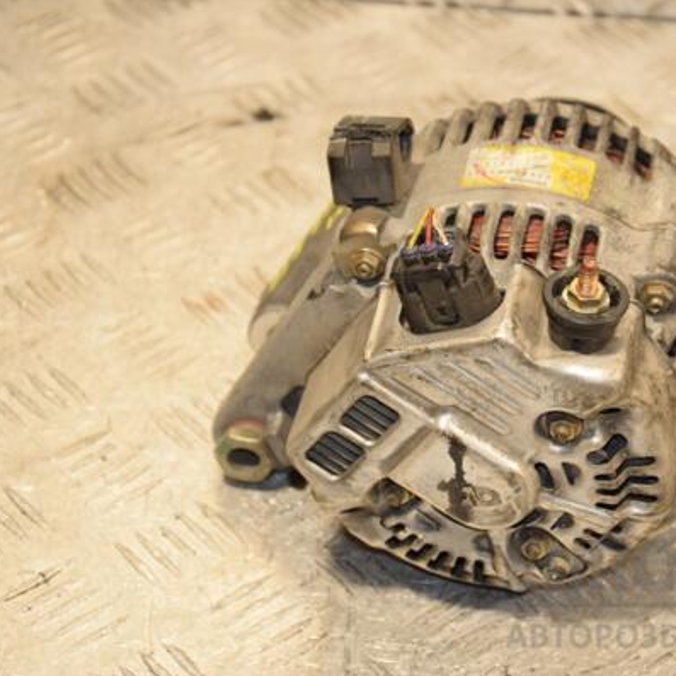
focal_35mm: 127
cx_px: 473
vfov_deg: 13.7
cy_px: 339
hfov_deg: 13.7
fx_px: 2806
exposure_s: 1/200
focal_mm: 66
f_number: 5.6
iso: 800
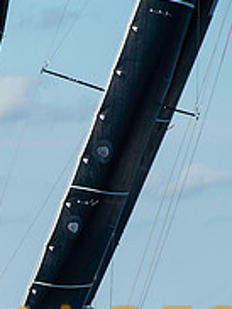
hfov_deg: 2.4
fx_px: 5529
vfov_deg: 3.2
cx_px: -42
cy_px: 319
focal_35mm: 618
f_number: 5
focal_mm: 200
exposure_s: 1/2000
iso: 250
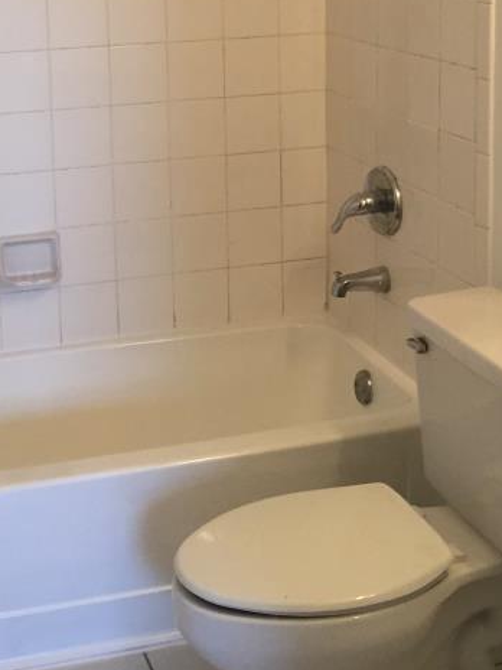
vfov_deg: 29.3
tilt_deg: -8.4
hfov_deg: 22.8
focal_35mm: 64
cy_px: 97
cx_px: 149
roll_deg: +2.1
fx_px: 1238
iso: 50
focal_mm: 4.15
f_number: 2.2
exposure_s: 1/30
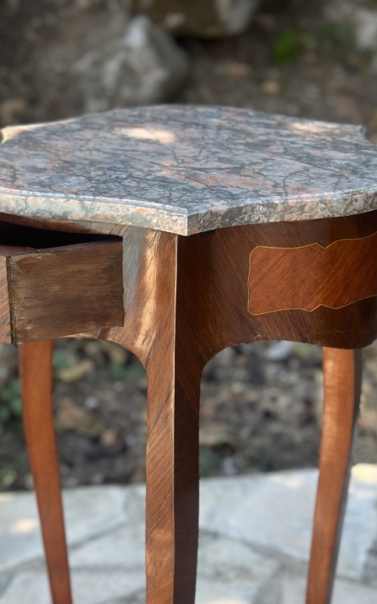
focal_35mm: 79
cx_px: 148
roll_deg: +0.2
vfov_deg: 25.8
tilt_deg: -28.1
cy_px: 449
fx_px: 1299
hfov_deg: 16.5
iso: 80
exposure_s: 1/437
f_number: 1.78
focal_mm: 6.86
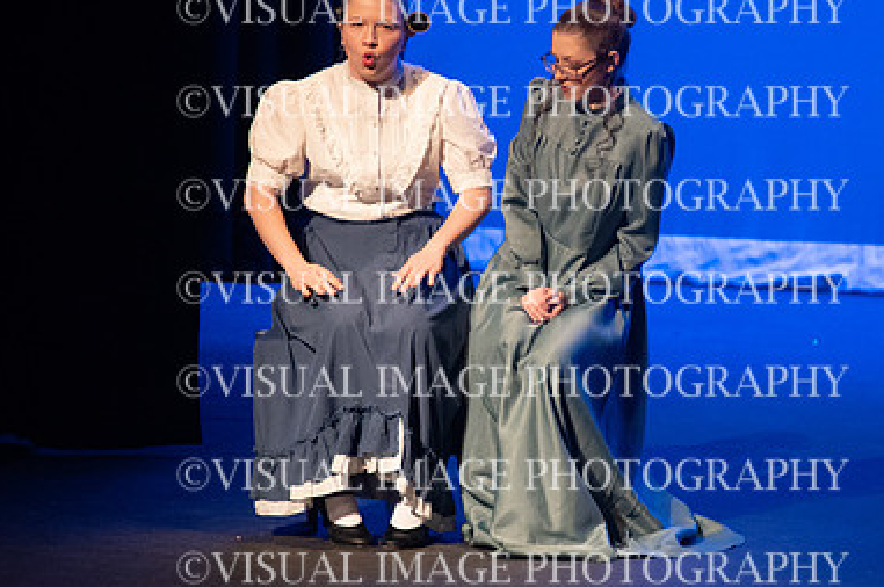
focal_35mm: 640
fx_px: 15695
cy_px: 241
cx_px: 513
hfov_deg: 3.2
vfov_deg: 2.1
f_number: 6.3
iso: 10000
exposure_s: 1/160
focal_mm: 420
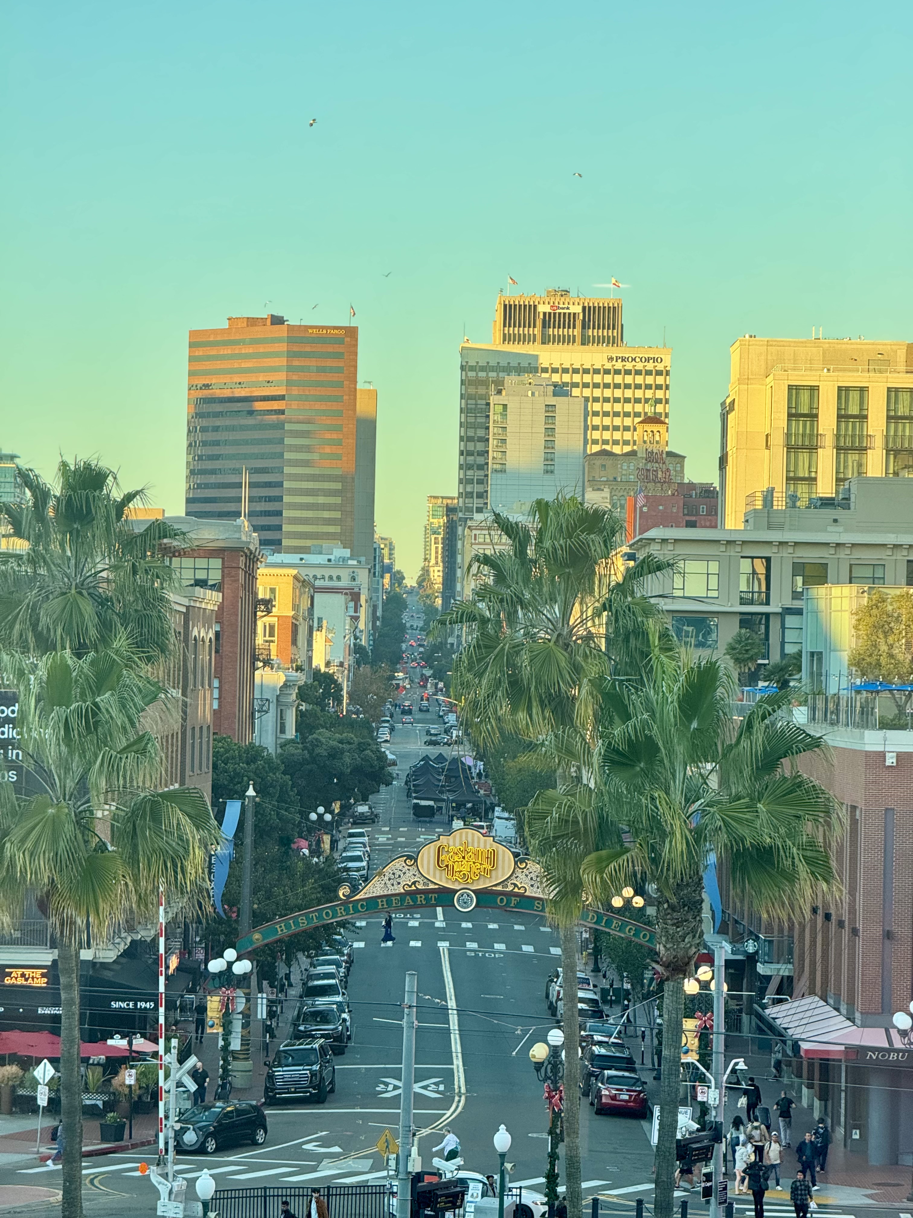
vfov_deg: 16.4
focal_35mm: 120
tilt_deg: +1.1
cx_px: 456
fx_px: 4220
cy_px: 609
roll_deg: -1.6
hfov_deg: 12.3
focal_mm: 15.66
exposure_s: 1/120
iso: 160
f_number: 2.8
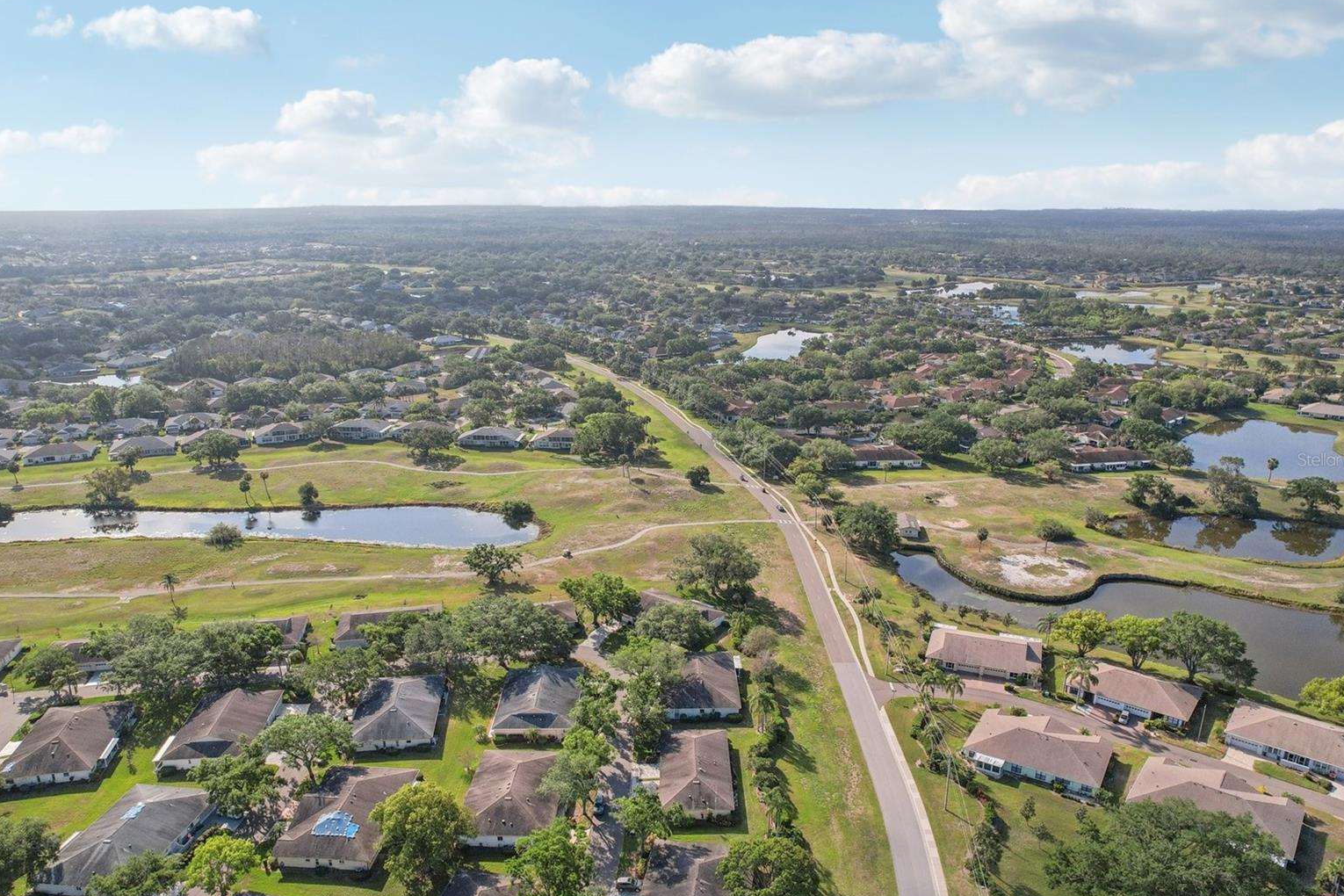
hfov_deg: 76.1
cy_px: 459
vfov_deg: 55.1
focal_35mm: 23
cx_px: 673
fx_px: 859
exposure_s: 1/3000
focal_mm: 8.4
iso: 100
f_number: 2.8
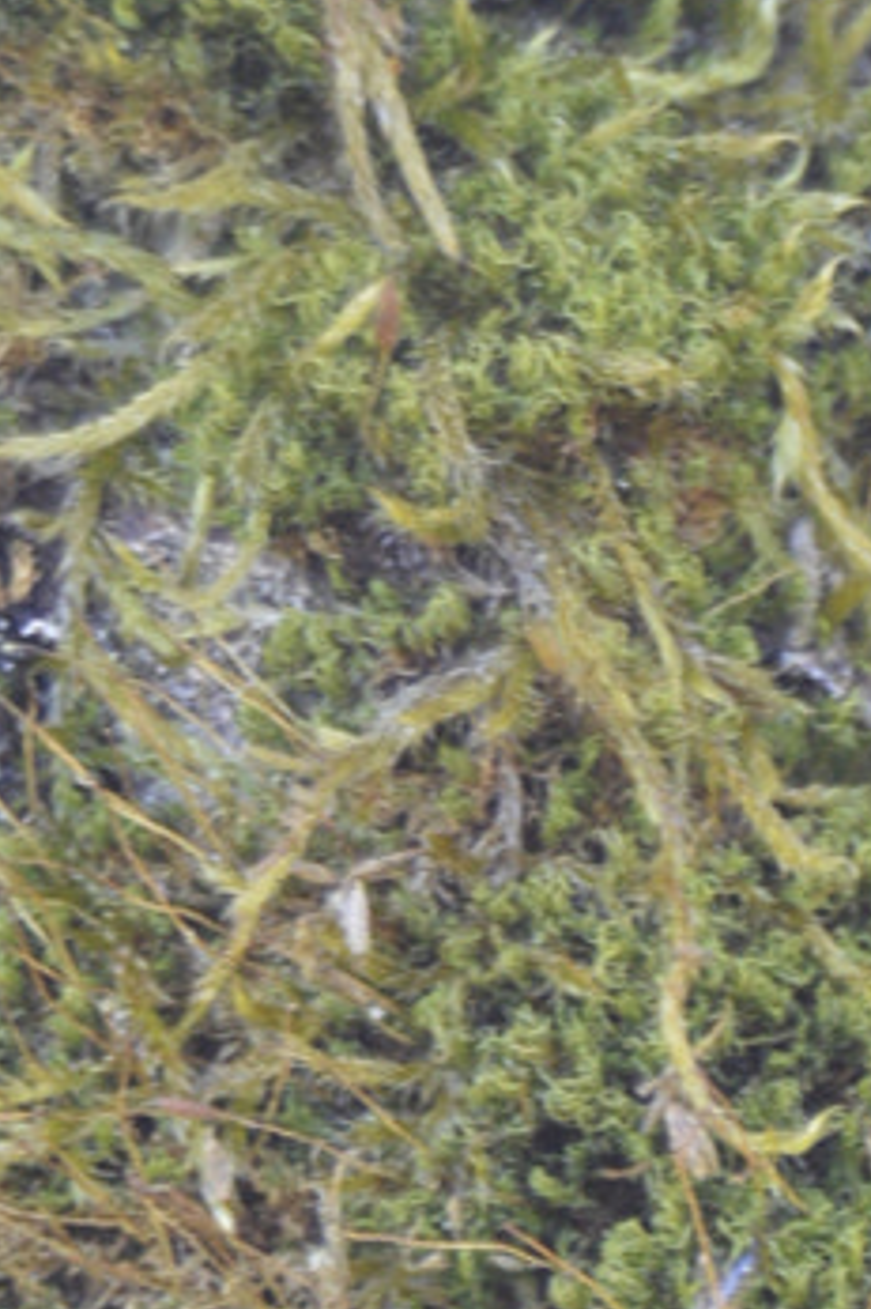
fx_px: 13815
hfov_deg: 3.6
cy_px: 2207
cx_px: 1482
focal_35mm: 380
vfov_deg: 5.4
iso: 500
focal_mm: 55
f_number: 5.6
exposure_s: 1/60
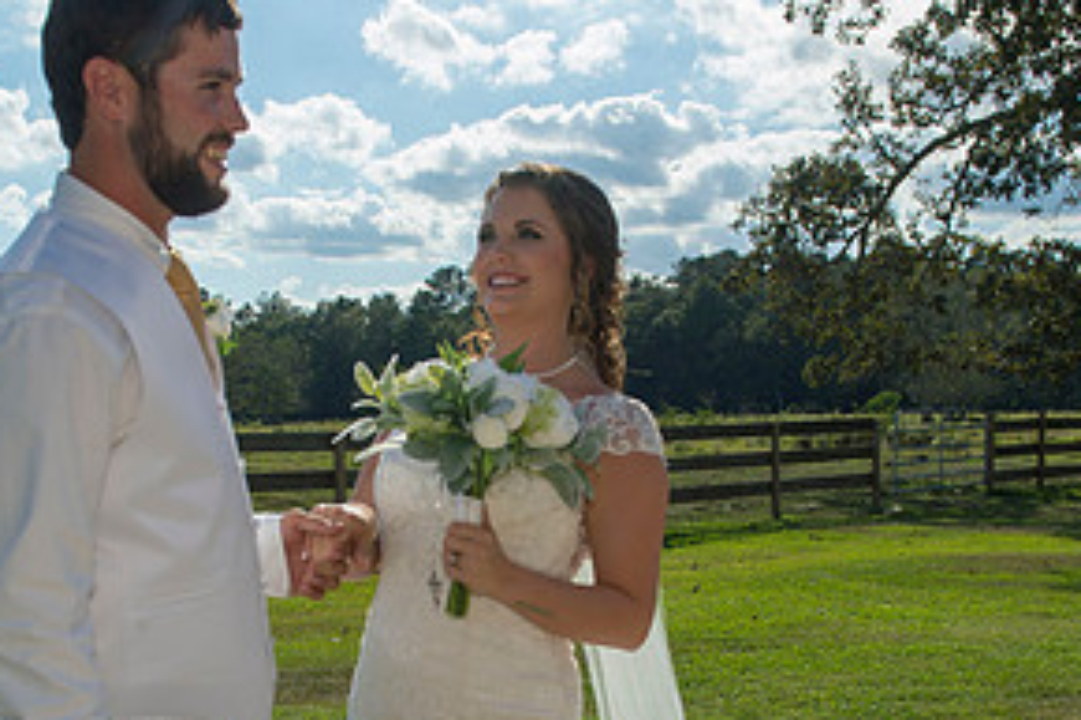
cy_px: 630
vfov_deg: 22.8
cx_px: 458
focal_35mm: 58
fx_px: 1741
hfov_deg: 34.4
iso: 200
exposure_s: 1/1250
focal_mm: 29
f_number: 6.3
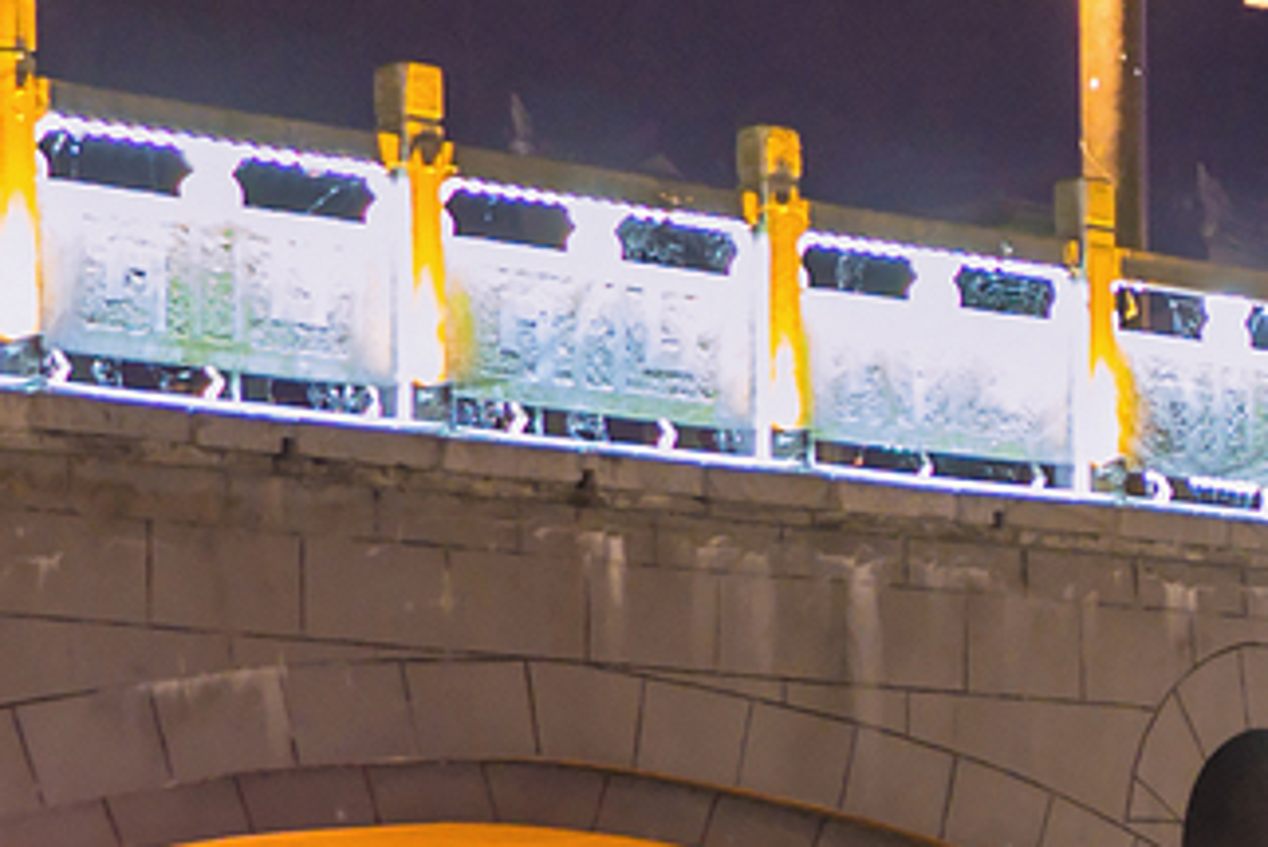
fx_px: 6554
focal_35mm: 186
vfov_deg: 7.3
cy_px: 1162
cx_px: 2217
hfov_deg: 10.5
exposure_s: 1/2
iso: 100
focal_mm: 15
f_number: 1.7
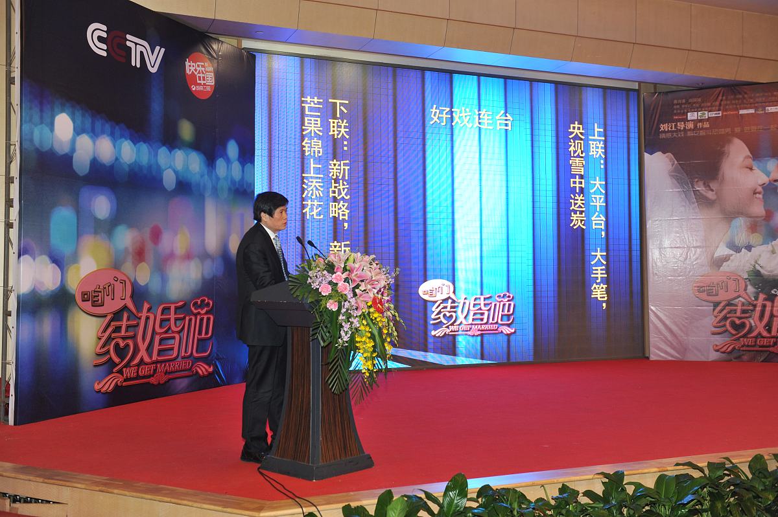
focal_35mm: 38
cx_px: 389
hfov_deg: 50.7
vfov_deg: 35.0
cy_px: 258
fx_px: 821
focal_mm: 38
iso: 640
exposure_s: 1/200
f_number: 4.5
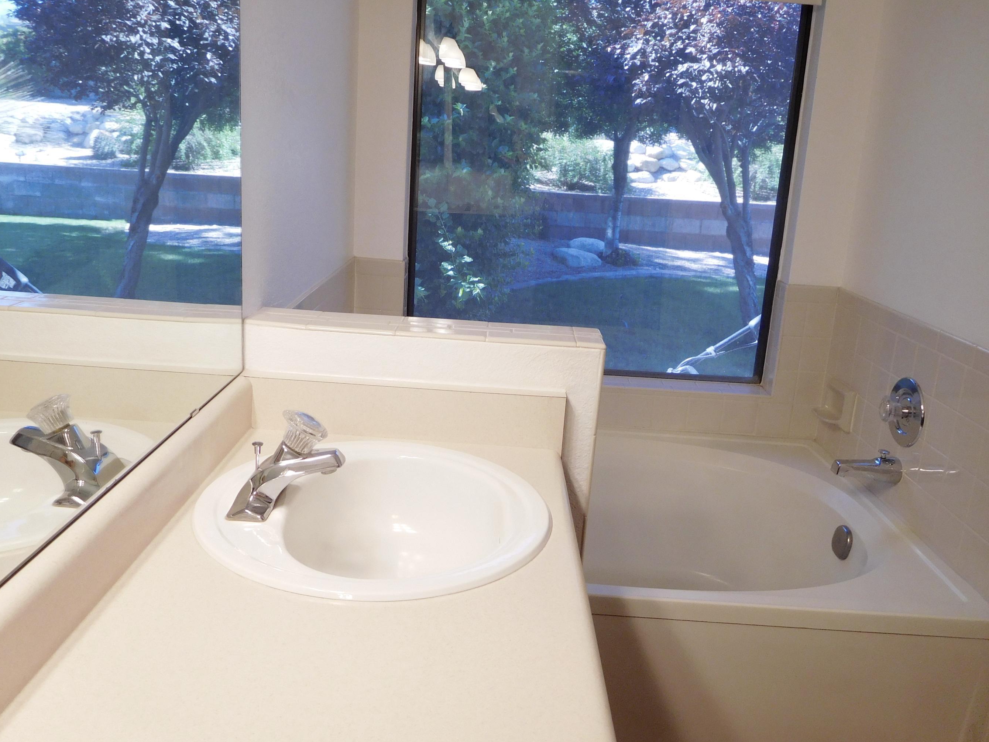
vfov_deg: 49.7
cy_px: 332
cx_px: 463
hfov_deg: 63.4
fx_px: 800
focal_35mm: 28
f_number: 3.4
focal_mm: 4.5
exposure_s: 1/30
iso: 180
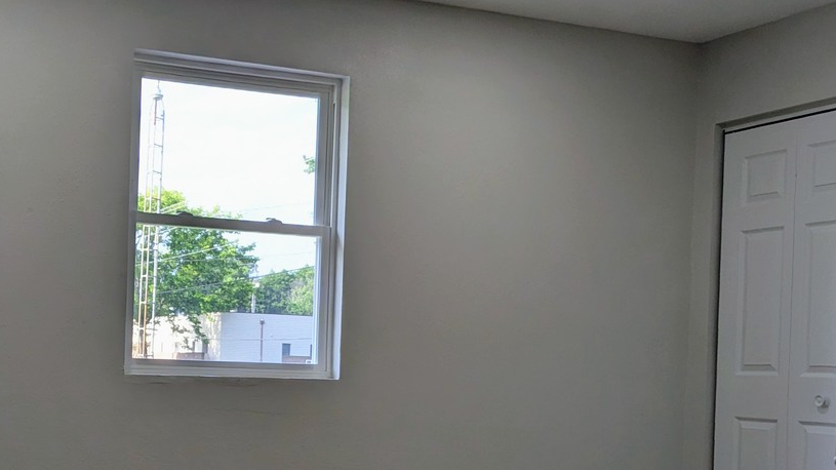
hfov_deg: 38.4
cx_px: 170
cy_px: 373
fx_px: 1152
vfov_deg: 22.7
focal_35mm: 52
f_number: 1.73
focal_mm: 4.38
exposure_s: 1/459
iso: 106
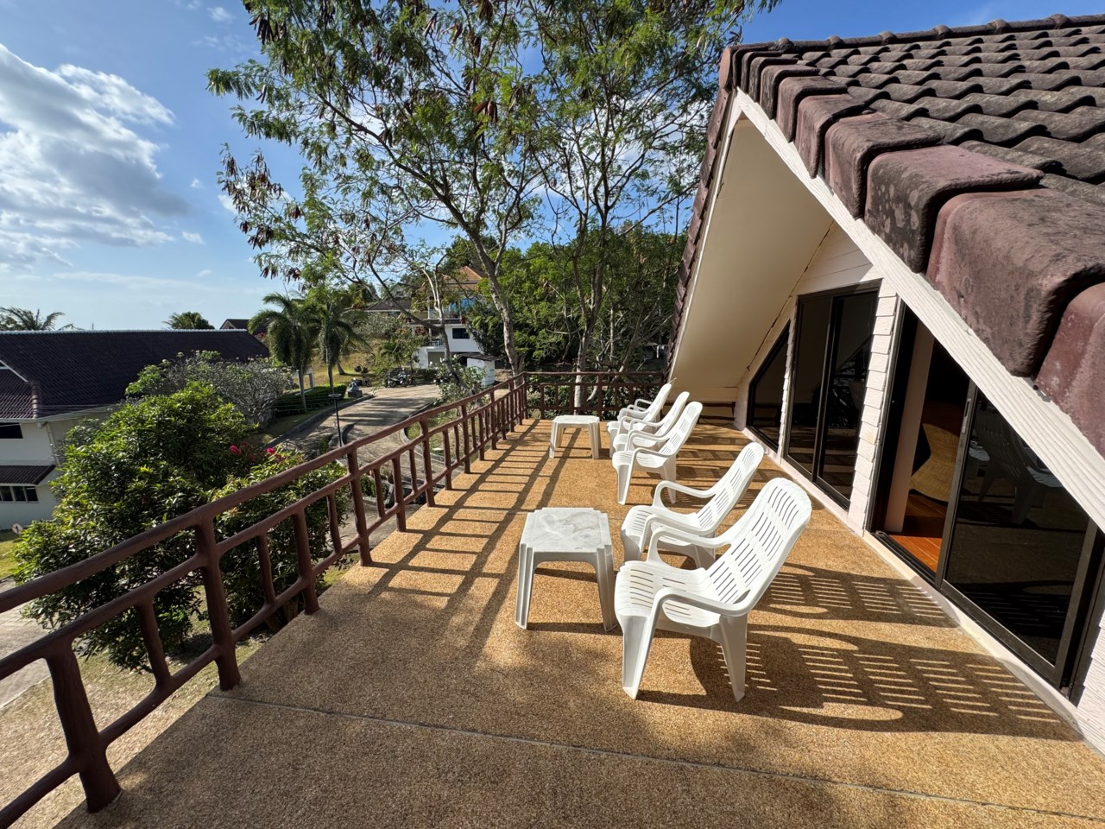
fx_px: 447
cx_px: 552
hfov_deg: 102.1
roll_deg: +0.5
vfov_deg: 85.7
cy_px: 414
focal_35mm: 14
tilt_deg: -11.4
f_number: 2.2
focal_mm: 2.22
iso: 50
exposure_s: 1/2146
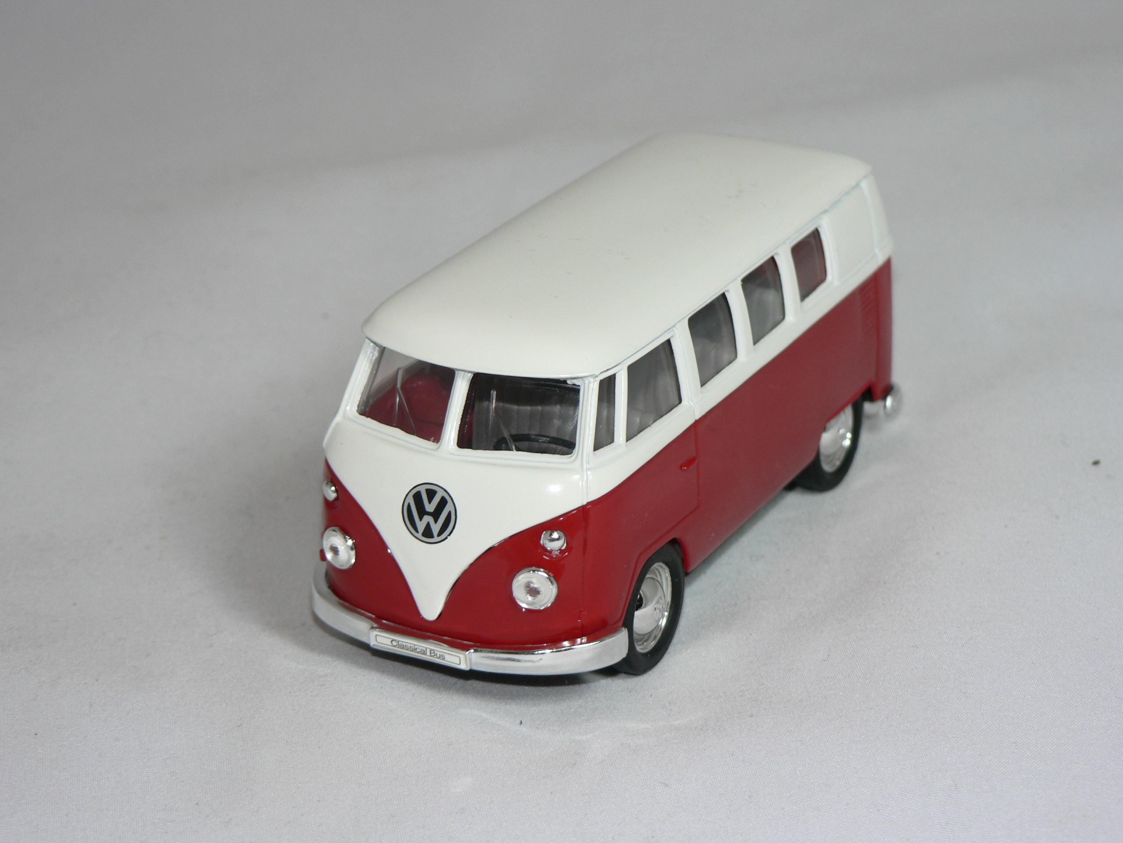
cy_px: 422
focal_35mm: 99
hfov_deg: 19.8
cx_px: 562
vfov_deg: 14.9
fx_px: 3212
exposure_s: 1/60
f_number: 3.2
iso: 80
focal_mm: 16.5
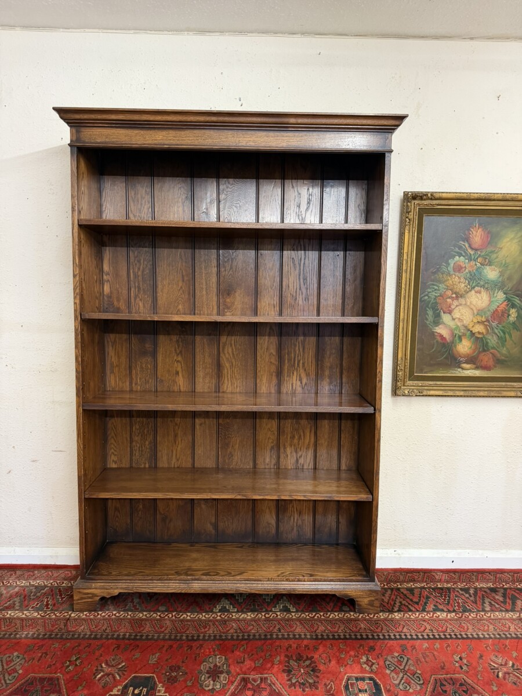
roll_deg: -0.1
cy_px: 348
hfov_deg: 56.8
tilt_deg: -5.2
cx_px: 261
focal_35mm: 24
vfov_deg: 71.6
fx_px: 483
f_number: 1.78
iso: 200
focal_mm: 6.76
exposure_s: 1/50
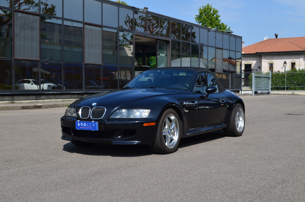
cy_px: 101
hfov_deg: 39.0
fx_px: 431
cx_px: 152
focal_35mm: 51
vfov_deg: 26.4
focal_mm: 34
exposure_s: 1/125
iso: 100
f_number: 11
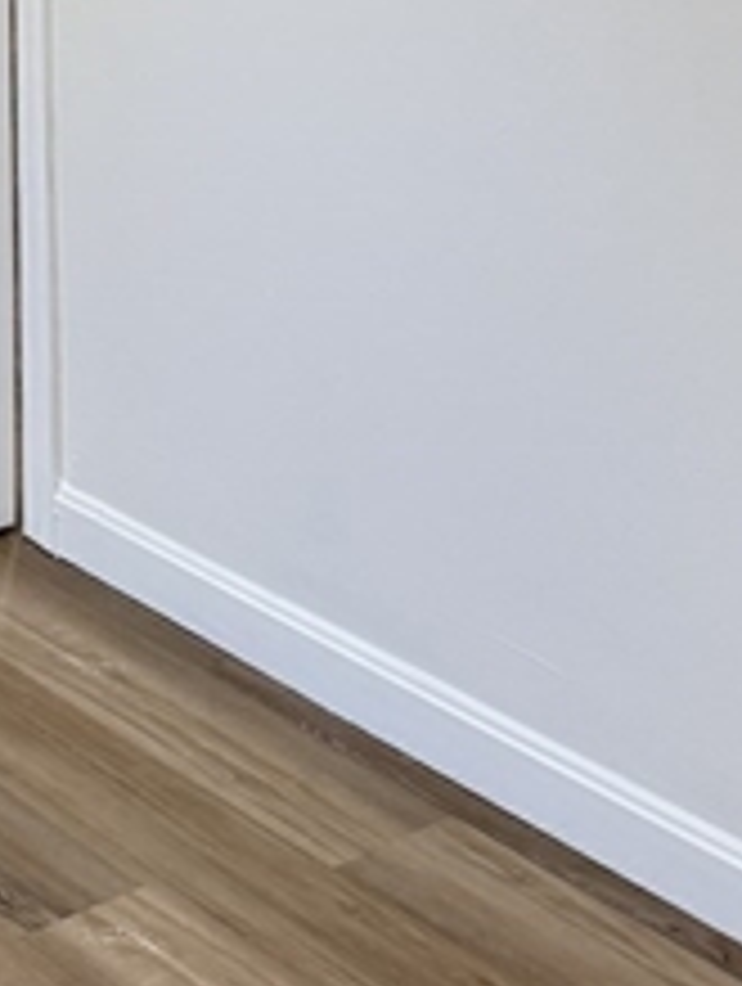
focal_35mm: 84
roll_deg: +1.1
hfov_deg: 16.3
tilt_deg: +0.5
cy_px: -563
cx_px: -315
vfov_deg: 19.7
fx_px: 2394
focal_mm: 6.76
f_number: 1.78
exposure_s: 1/120
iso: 200
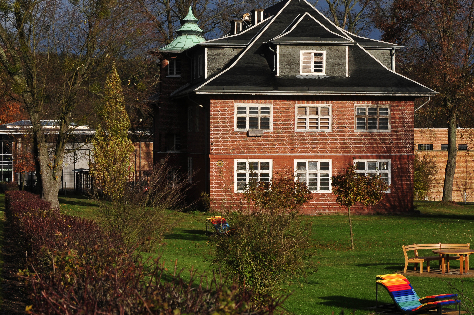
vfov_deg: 12.9
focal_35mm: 106
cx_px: 213
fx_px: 1394
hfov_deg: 19.3
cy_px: 133
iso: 200
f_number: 11
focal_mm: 50
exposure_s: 1/500
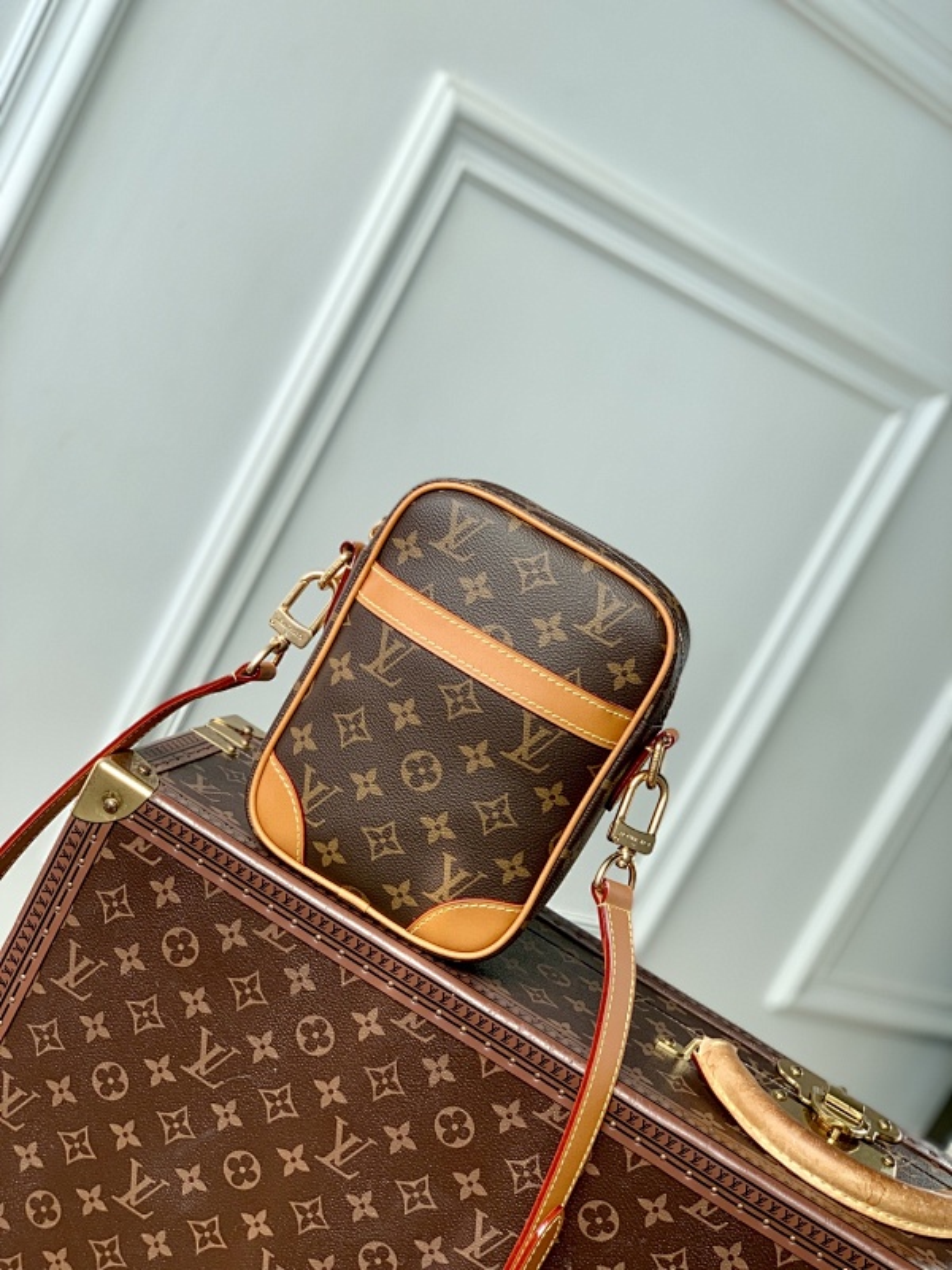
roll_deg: -28.4
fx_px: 1907
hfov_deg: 28.0
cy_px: 635
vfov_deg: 36.8
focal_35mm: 52
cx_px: 476
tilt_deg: -9.7
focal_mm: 6
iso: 16
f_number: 2.4
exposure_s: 1/239
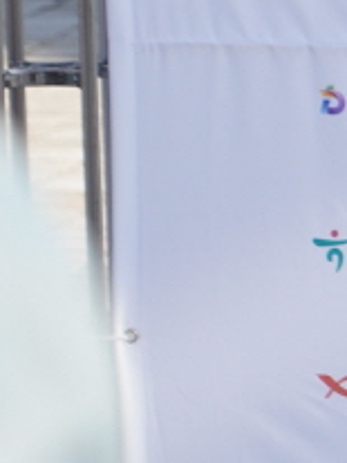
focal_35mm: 877
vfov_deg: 2.3
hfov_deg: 1.7
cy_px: 409
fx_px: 11734
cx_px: 1916
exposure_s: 1/125
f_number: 5.6
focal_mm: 105
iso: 100
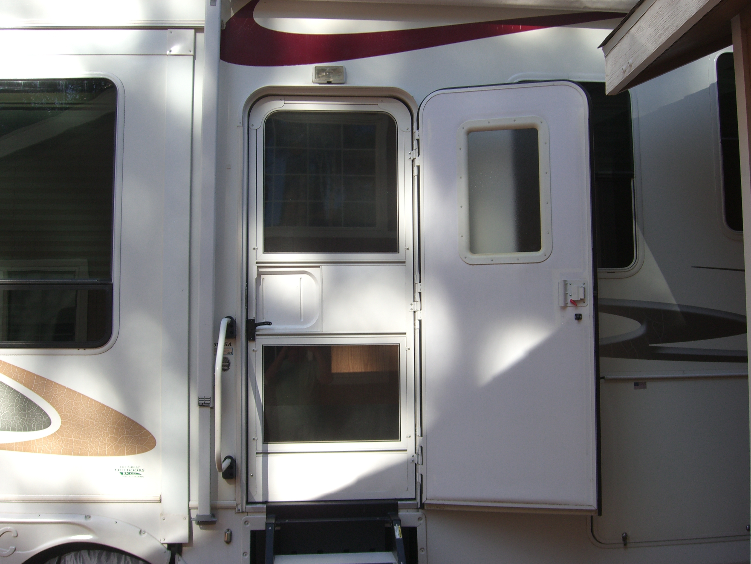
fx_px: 824
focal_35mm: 38
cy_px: 282
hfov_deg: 49.0
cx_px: 376
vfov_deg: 37.7
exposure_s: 1/30
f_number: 8
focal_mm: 7.9
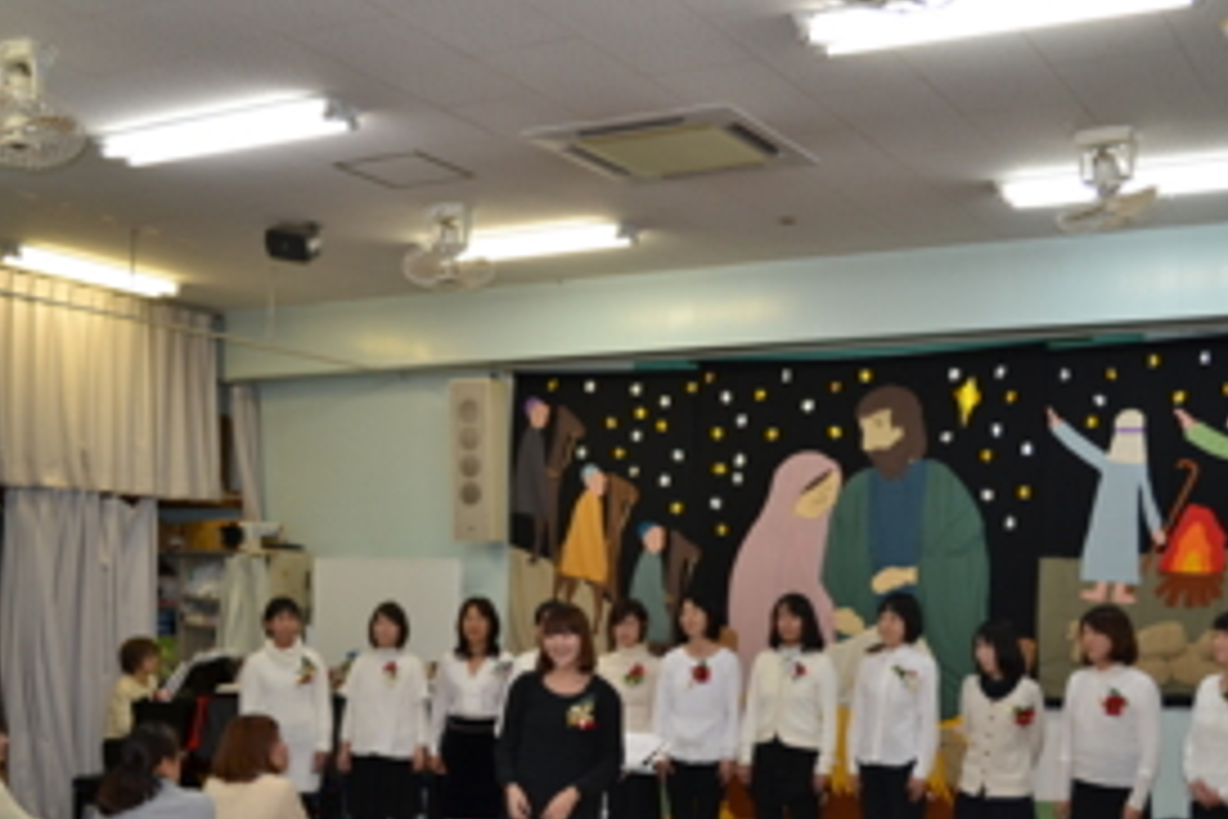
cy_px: 583
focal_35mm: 44
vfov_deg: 30.2
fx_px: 1501
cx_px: 657
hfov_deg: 44.5
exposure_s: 1/80
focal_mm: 20
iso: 400
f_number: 4
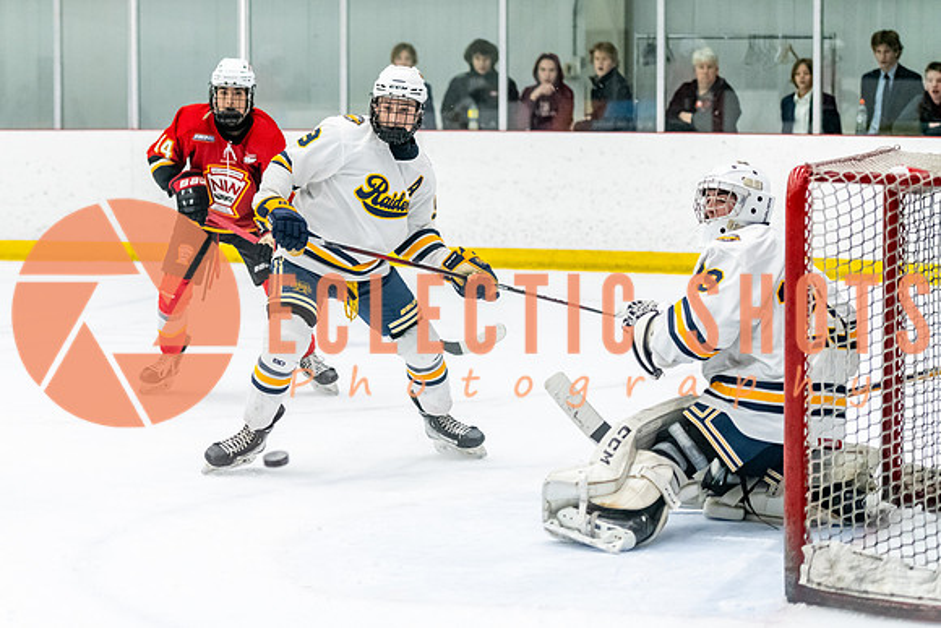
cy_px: 328
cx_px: 279
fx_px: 3185
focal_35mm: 122
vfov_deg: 11.3
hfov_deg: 16.7
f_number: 2.8
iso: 3200
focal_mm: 86
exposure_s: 1/800
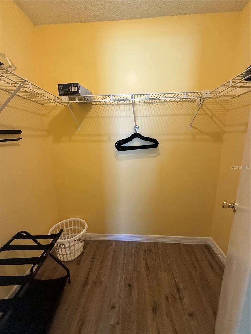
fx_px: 135
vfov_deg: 102.1
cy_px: 167
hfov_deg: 85.7
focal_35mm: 14
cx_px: 126
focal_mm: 2.22
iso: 320
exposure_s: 1/120
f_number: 2.2
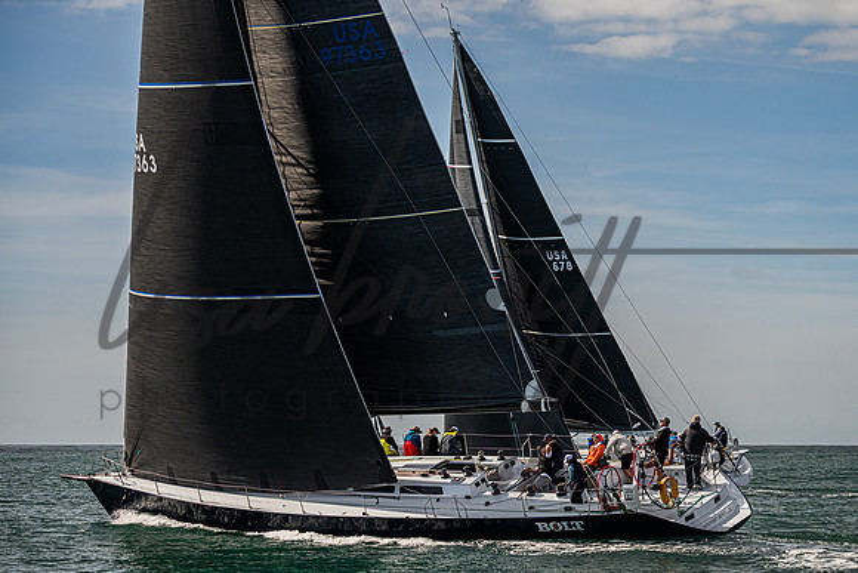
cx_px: 510
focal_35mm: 119
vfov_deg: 11.5
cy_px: 279
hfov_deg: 17.1
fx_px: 2844
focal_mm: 100
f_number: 5.6
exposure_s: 1/5000
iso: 400
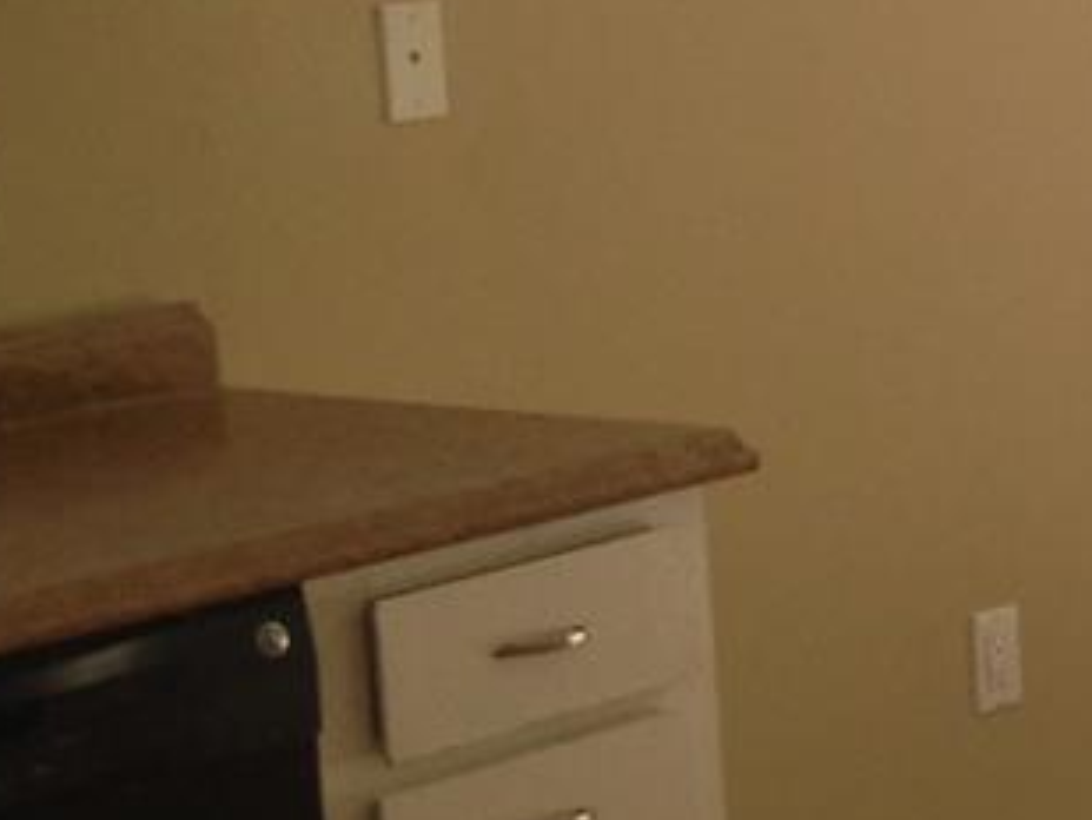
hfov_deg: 10.7
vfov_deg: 9.3
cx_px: 2544
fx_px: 5049
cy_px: 361
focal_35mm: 160
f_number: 2.4
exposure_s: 1/20
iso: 50
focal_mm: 4.12
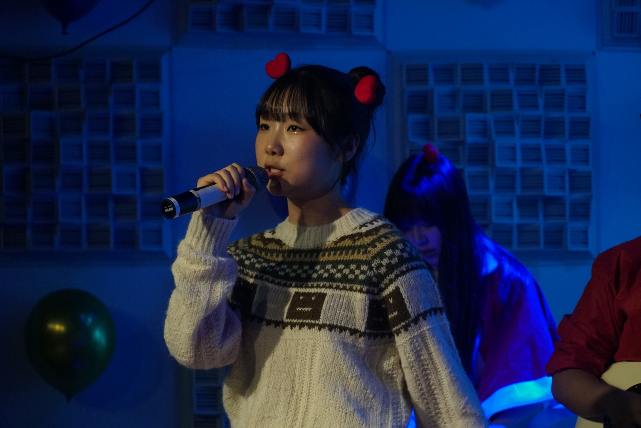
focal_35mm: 202
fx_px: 3605
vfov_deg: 6.8
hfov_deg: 10.2
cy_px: 214
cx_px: 320
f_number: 5.6
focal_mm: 135
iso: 2500
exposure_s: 1/250
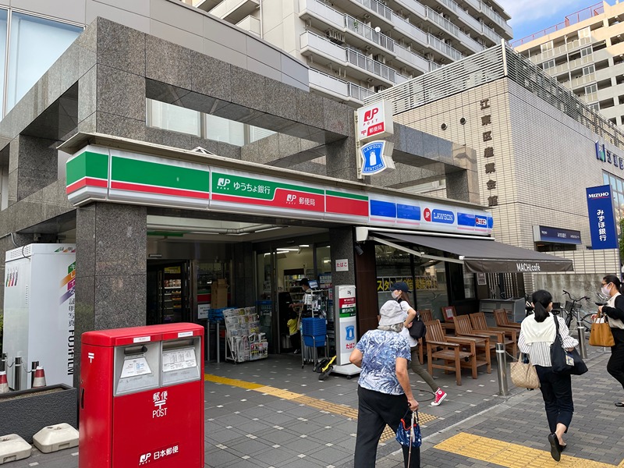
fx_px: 469
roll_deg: +3.5
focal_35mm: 26
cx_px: 312
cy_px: 234
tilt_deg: +6.1
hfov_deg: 67.3
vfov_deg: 53.1
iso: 32
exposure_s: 1/506
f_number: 1.6
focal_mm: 4.2
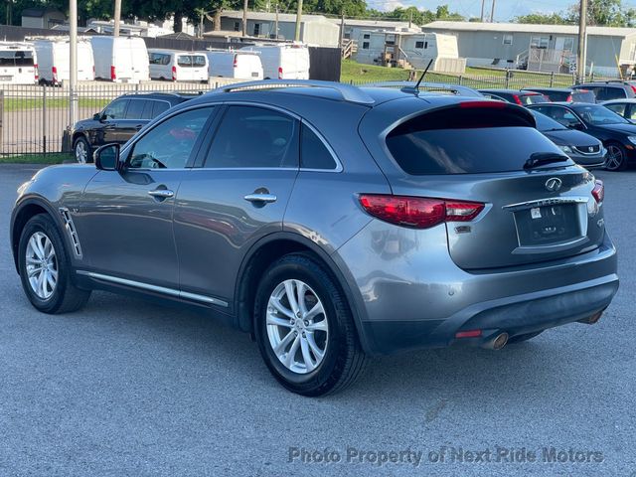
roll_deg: -4.9
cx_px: 318
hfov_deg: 36.8
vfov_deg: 28.0
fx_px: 955
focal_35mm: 52
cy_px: 238
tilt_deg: -11.1
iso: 25
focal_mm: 6
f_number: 2
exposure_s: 1/335
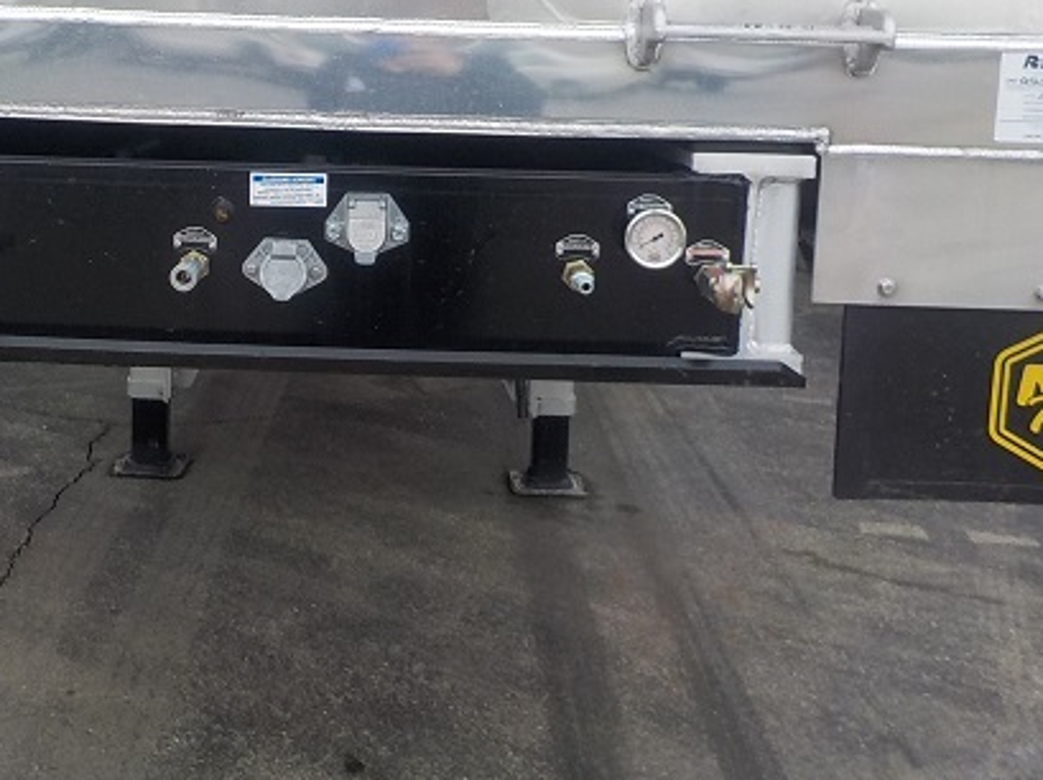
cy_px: 247
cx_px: 329
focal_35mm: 47
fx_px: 1415
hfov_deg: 39.9
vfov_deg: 30.6
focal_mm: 4.1
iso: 125
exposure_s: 1/320
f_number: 3.3
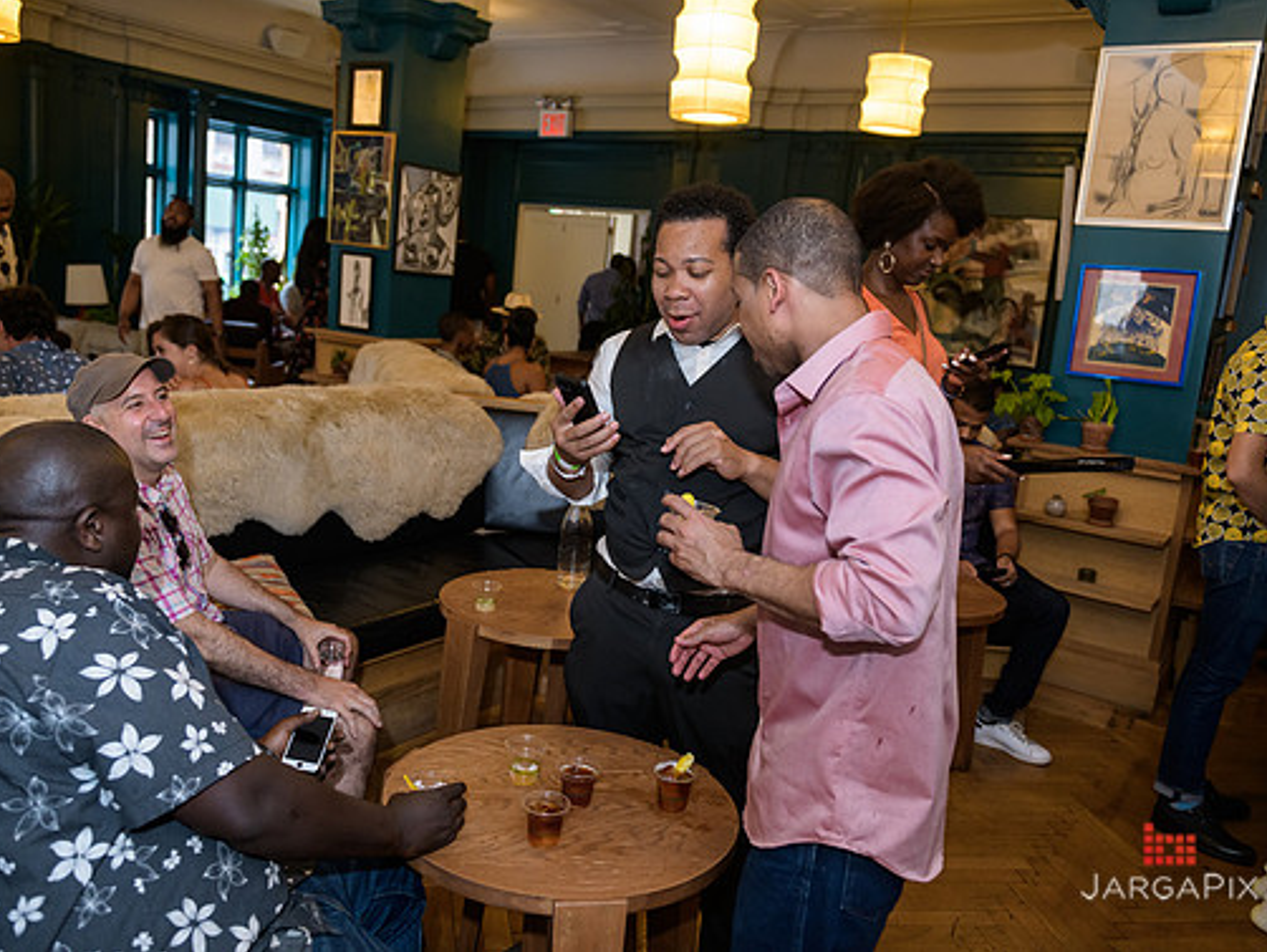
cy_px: 466
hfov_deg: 59.9
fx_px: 1099
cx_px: 591
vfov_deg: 46.8
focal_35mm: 30
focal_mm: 27
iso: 1000
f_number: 3.2
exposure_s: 1/125
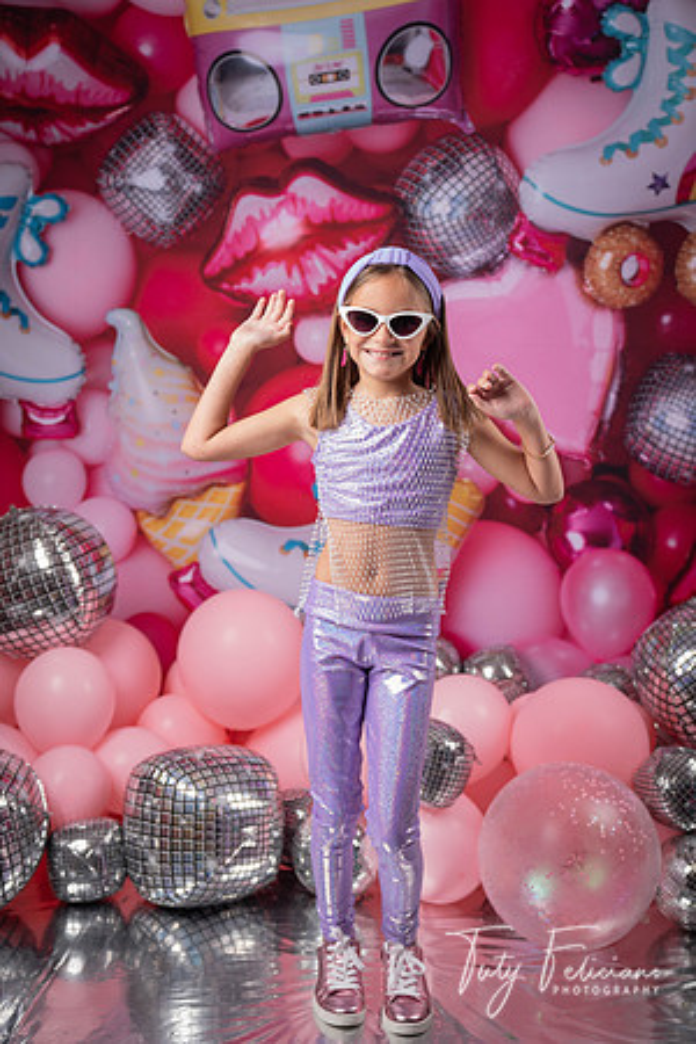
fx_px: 1334
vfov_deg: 42.7
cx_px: 348
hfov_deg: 29.2
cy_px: 522
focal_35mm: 46
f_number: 3.2
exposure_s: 1/250
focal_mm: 46
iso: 64
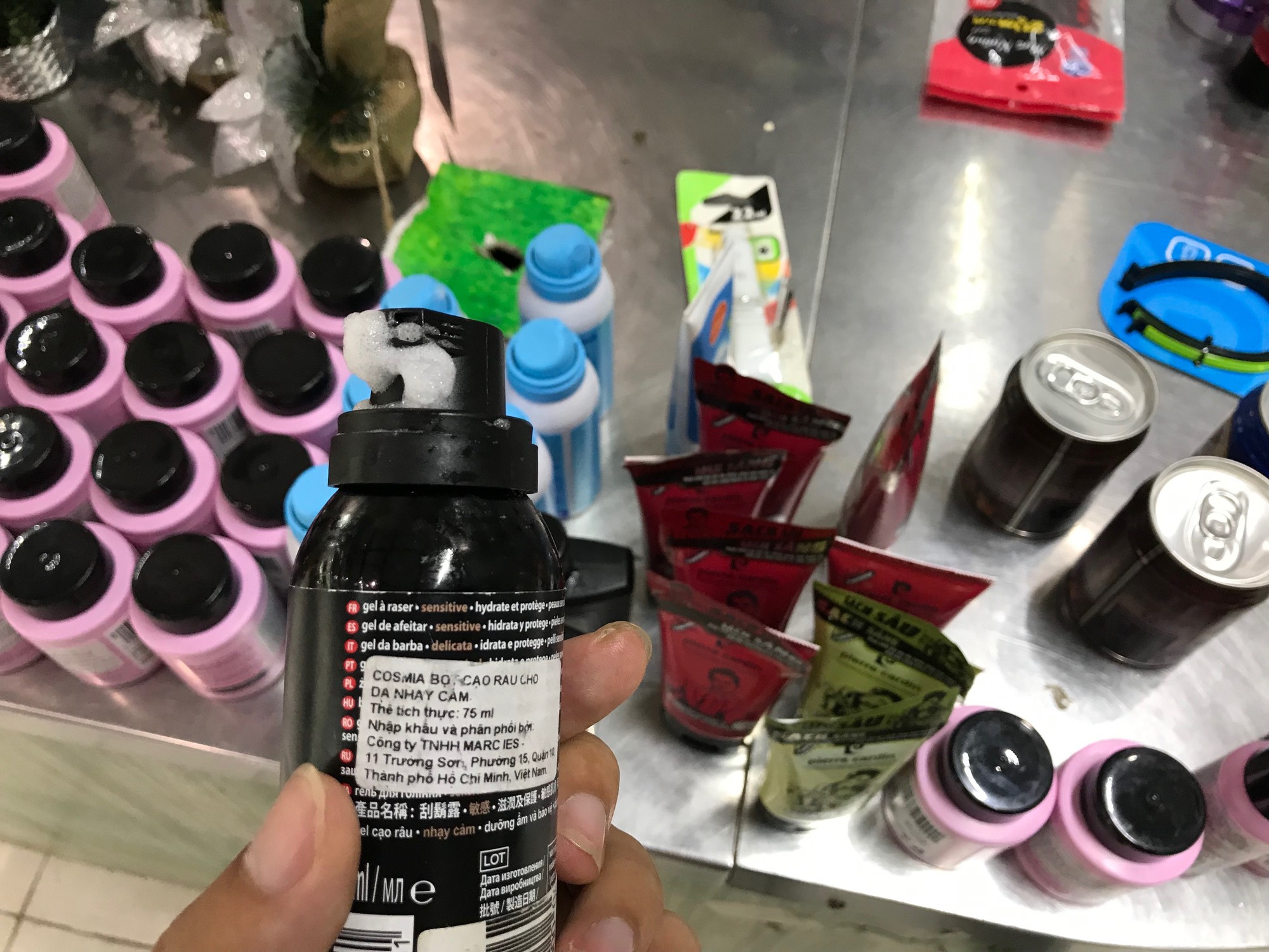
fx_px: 1026
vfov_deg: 49.7
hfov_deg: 63.4
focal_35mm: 28
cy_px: 476
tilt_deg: -59.2
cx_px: 634
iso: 40
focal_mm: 3.99
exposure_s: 1/33
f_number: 1.8
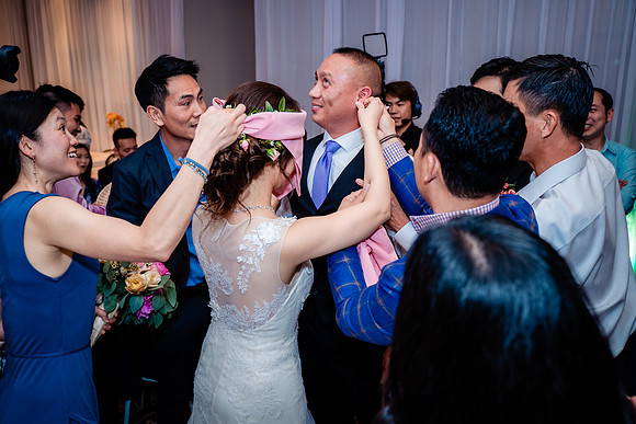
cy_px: 212
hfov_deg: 65.5
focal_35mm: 28
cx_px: 318
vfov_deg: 46.4
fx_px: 495
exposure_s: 1/160
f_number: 3.5
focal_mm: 28
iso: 640
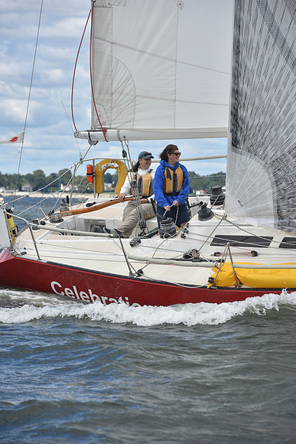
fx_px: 2465
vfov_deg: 10.3
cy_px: 222
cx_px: 148
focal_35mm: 200
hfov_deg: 6.9
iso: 250
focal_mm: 200
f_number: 9
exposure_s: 1/800
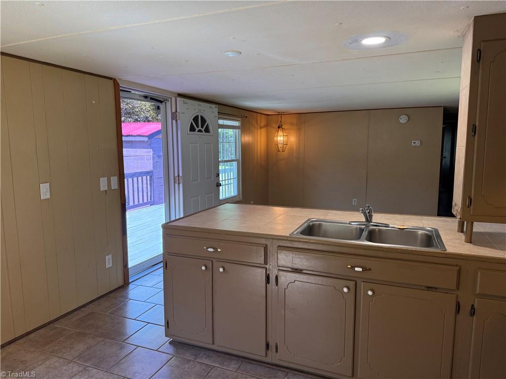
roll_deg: +0.2
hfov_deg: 71.6
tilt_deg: -6.9
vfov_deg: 56.8
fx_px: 351
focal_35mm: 24
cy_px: 190
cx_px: 253
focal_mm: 6.76
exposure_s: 1/171
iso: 200
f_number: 1.78
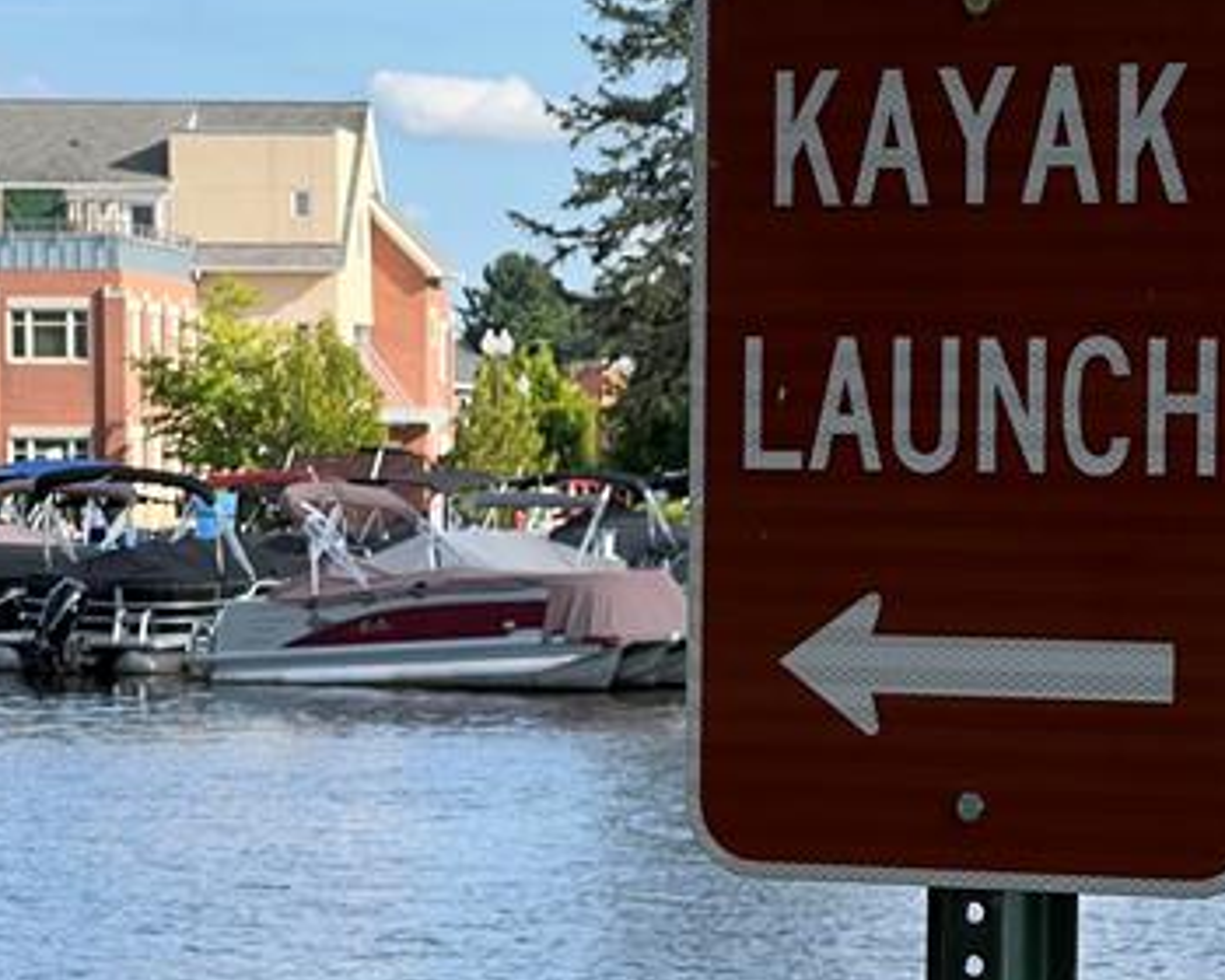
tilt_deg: -0.7
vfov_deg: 9.3
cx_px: 850
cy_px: 959
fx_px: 5982
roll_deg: -1.9
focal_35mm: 165
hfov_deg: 11.7
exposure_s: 1/431
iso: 32
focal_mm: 9
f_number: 2.8
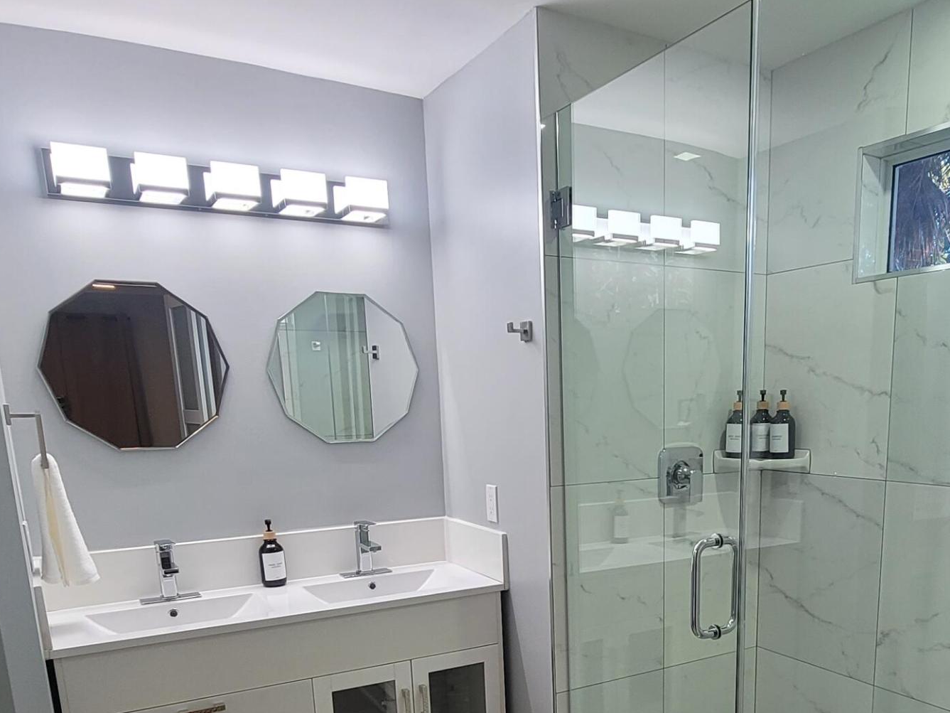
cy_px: 595
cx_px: 592
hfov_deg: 62.6
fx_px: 768
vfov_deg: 46.5
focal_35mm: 28
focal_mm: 2.2
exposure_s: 1/60
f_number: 2.2
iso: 125
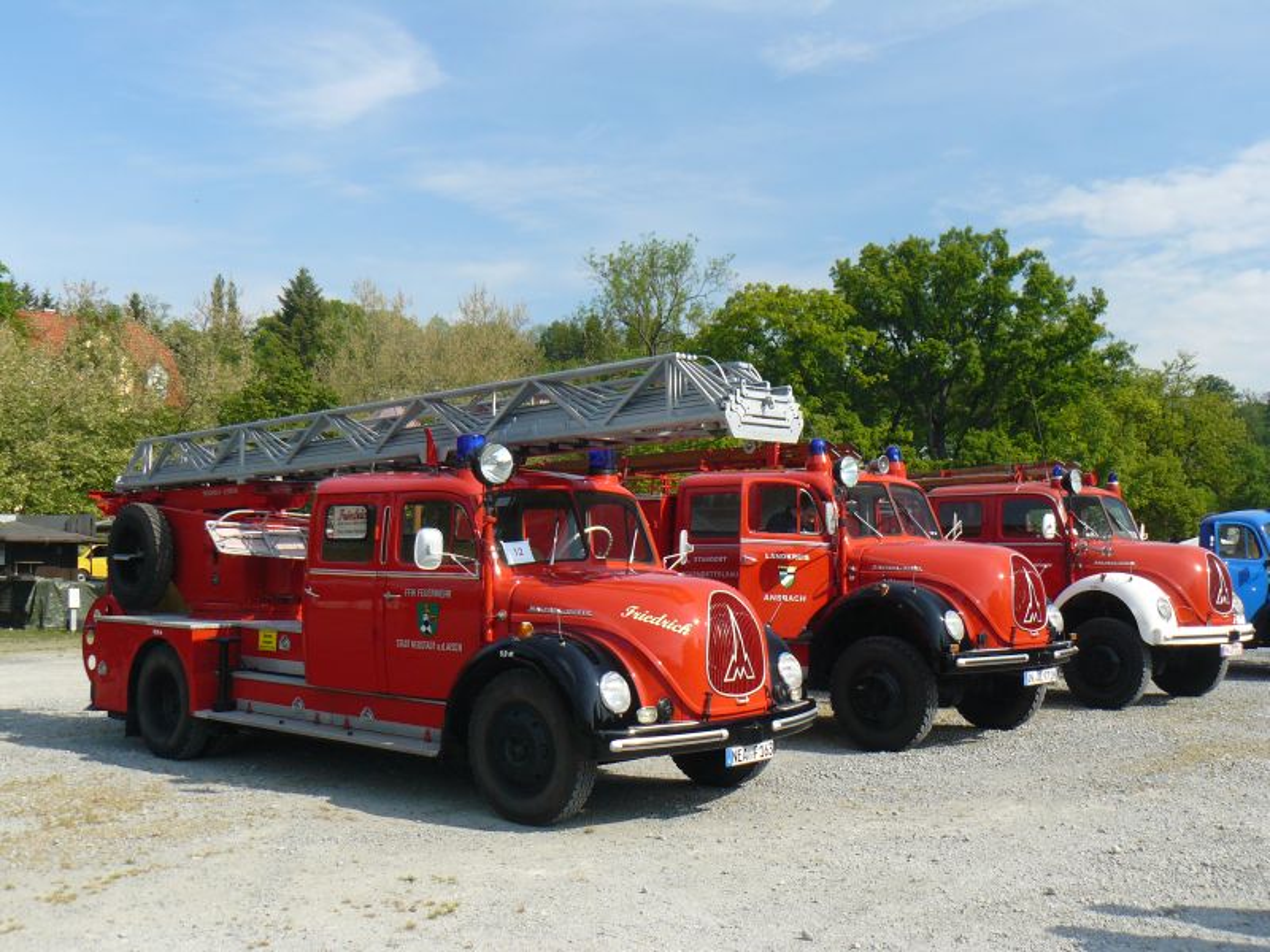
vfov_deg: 36.8
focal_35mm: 39
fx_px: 1431
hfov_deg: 47.9
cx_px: 635
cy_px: 476
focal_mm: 6.5
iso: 100
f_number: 4
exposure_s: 1/160
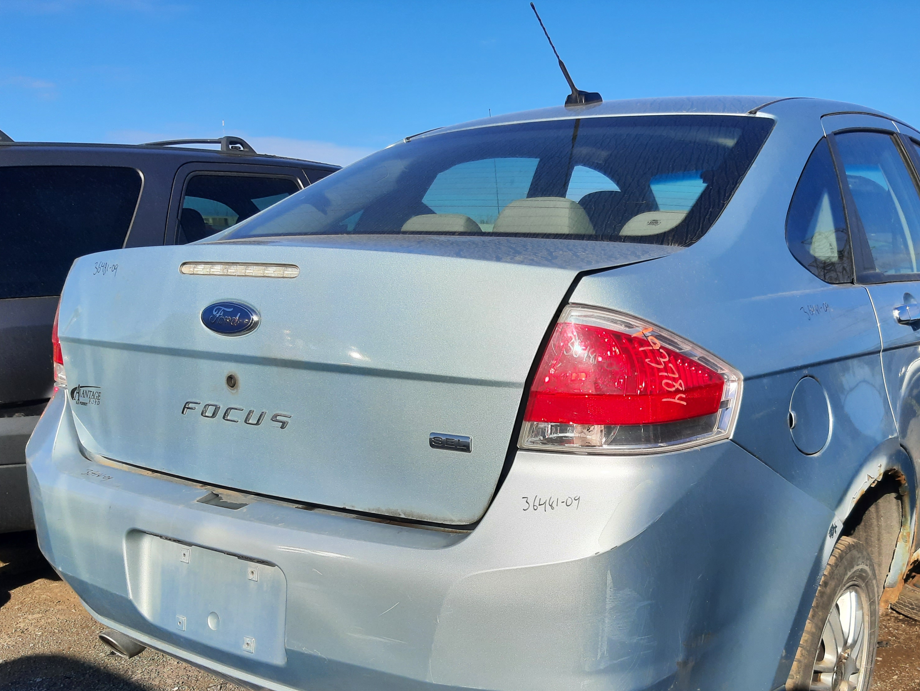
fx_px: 930
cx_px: 556
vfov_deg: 40.2
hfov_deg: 52.2
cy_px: 458
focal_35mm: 35
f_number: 1.7
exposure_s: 1/1894
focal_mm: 3.92
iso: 40
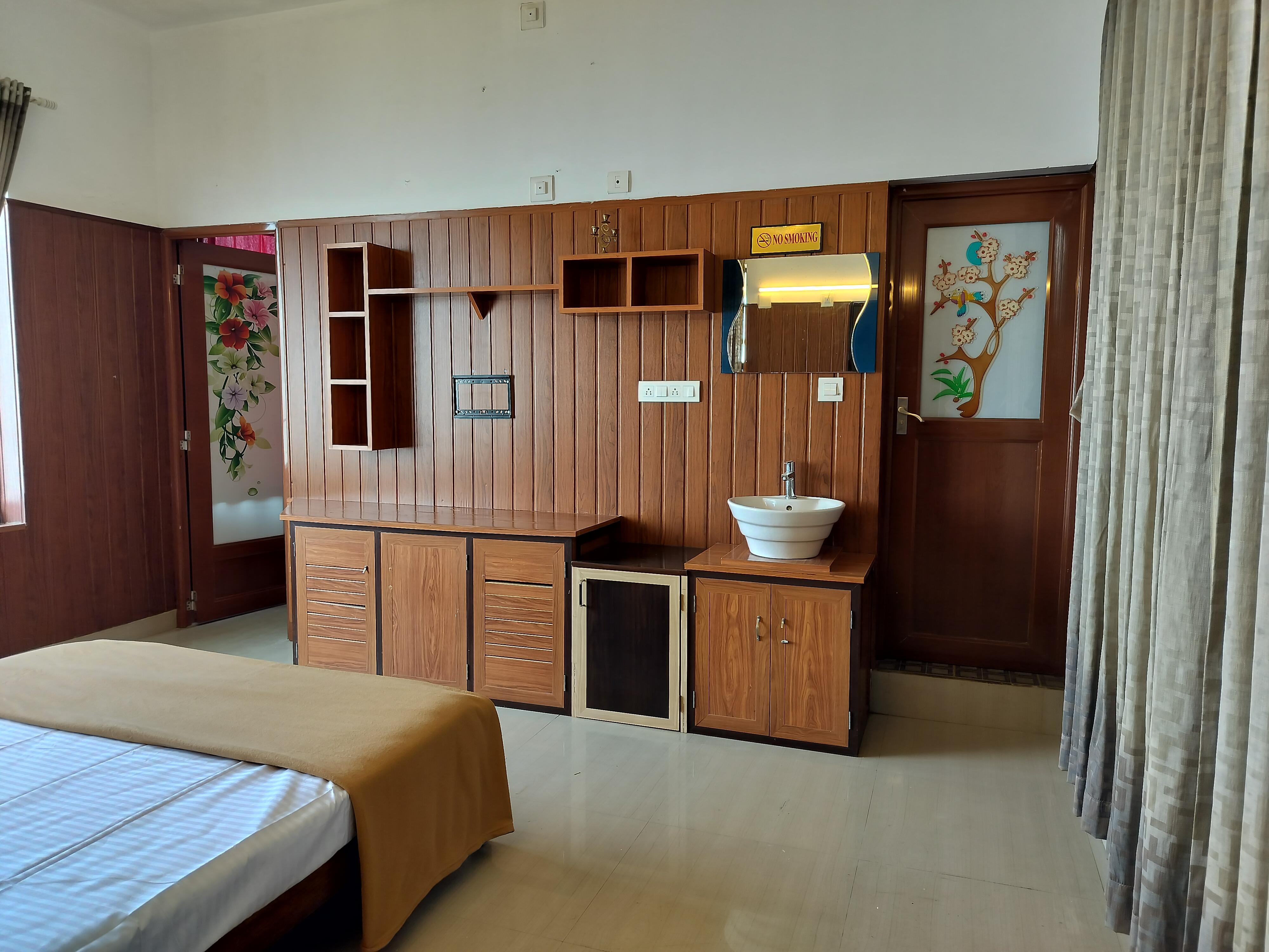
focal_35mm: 24
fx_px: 880
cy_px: 476
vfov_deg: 56.8
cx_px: 634
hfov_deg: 71.6
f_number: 1.7
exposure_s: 1/50
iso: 125
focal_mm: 5.24
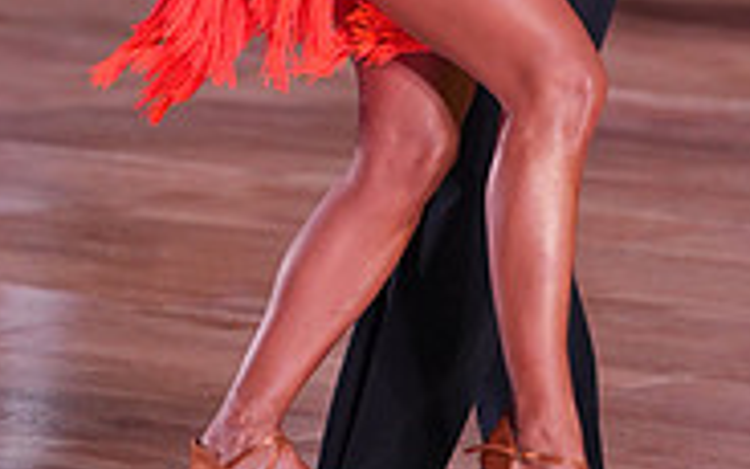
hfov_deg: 5.9
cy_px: -224
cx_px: 495
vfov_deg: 3.7
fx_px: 7236
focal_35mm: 354
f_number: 2.8
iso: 1600
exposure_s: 1/800
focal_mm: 110
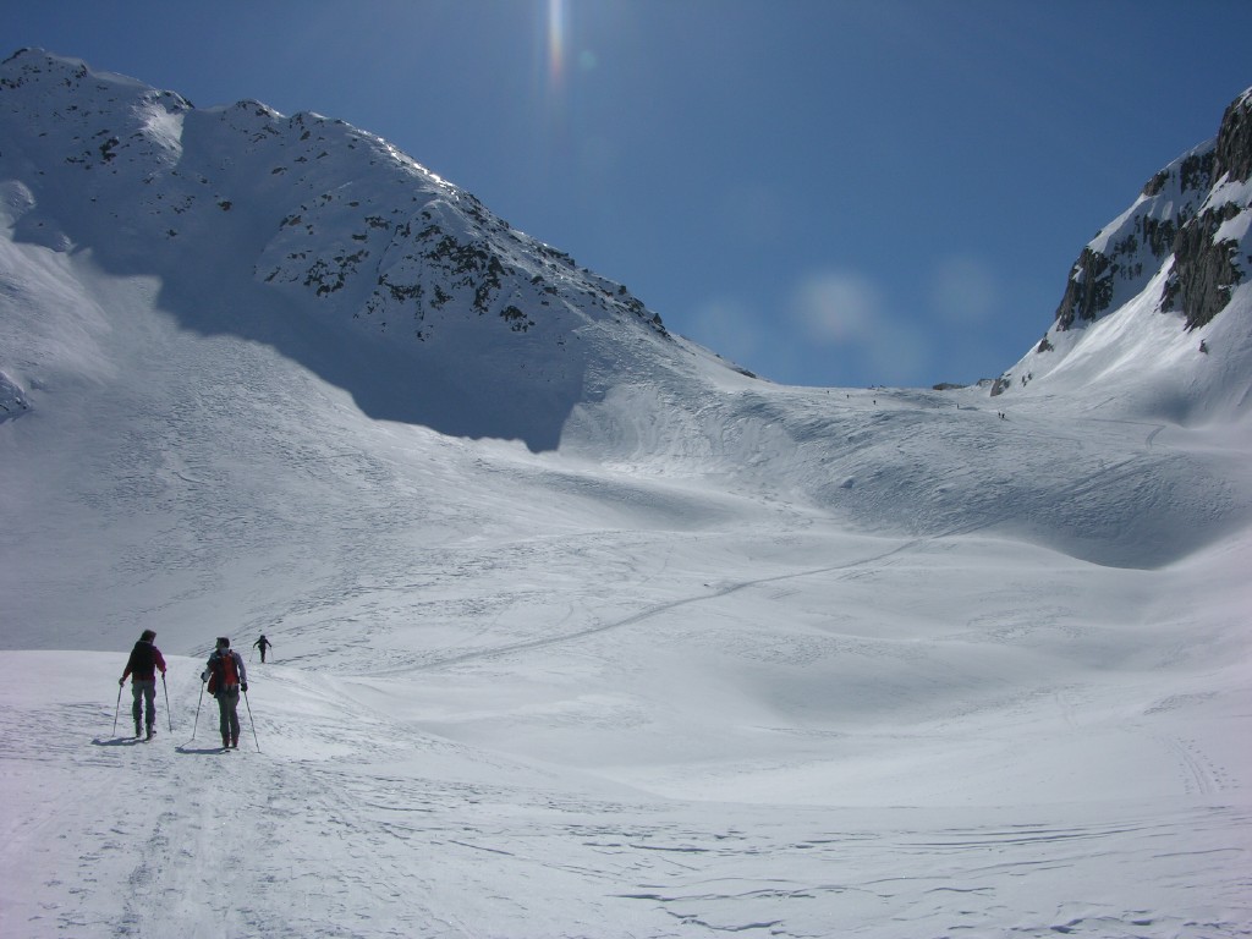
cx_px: 626
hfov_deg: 52.6
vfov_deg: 40.7
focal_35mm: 35
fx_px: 1266
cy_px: 470
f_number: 8
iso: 50
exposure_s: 1/781
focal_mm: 8.9
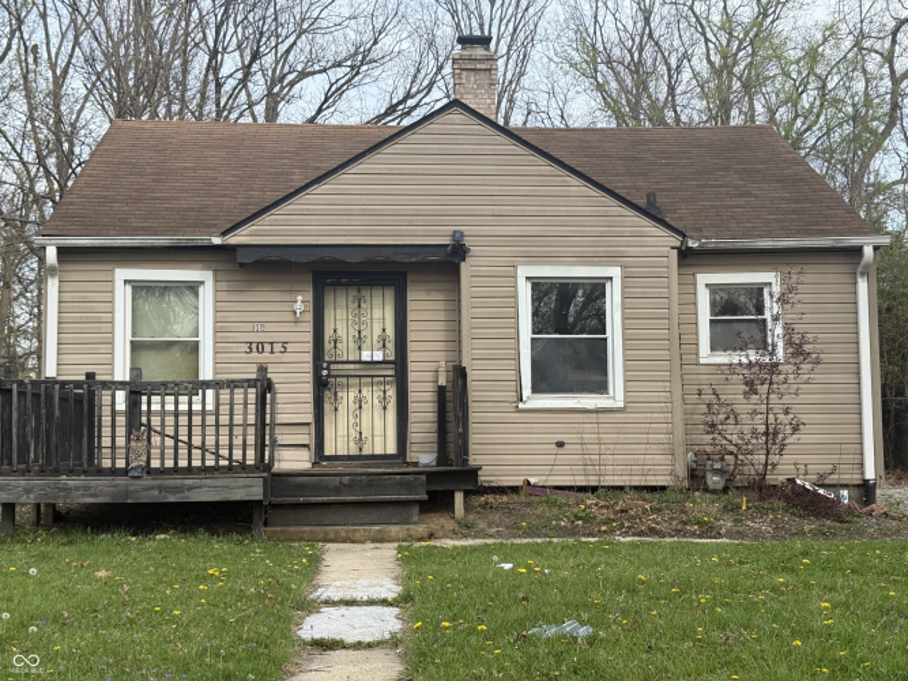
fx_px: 1259
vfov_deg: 30.3
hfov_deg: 39.7
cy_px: 340
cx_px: 454
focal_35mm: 48
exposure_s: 1/1980
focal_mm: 6.76
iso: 64
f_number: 1.78
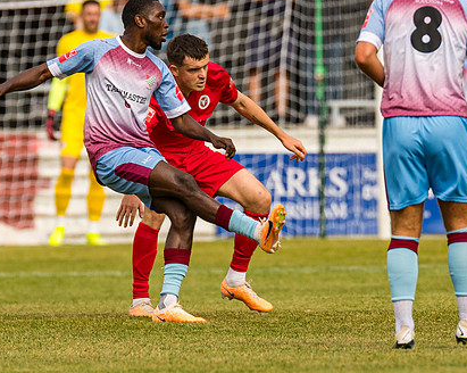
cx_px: 261
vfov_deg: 1.8
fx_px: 11709
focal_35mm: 848
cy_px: 112
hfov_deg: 2.3
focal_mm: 300
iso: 640
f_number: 4
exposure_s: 1/5000
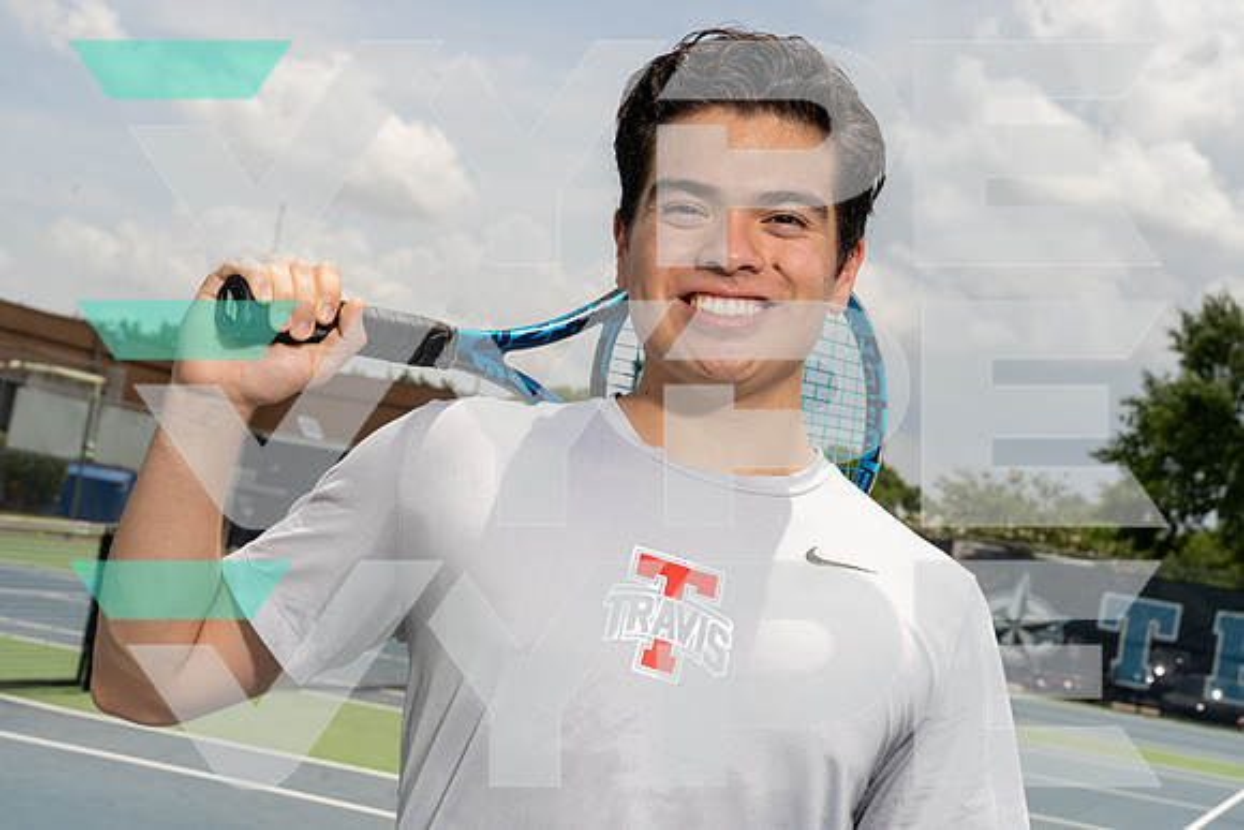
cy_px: 415
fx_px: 2074
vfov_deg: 22.6
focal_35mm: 60
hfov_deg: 33.4
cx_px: 622
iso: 100
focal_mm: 60
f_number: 11
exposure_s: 1/250
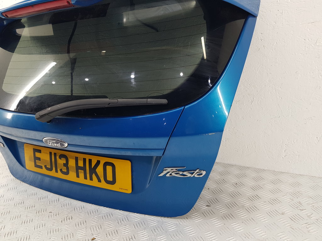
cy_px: 120
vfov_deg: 53.1
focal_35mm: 26
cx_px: 161
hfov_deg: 67.3
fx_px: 242
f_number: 1.7
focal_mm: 4.2
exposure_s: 1/50
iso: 50
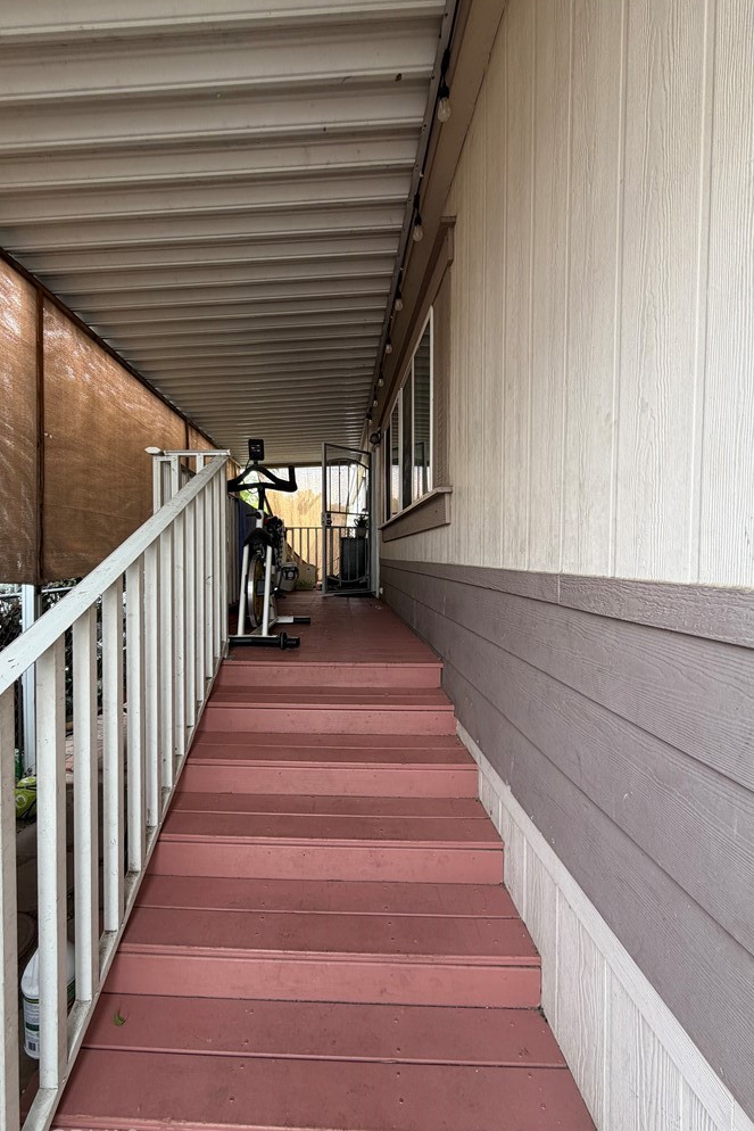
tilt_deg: +0.9
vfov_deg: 100.4
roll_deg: +0.5
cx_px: 328
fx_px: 471
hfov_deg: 77.0
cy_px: 573
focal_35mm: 15
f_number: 2.2
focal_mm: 2.22
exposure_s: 1/121
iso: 80
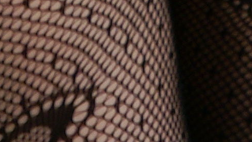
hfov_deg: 2.6
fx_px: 5458
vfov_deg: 1.4
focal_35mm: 817
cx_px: 2
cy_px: -871
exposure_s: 1/125
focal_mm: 60
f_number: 2.8
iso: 200
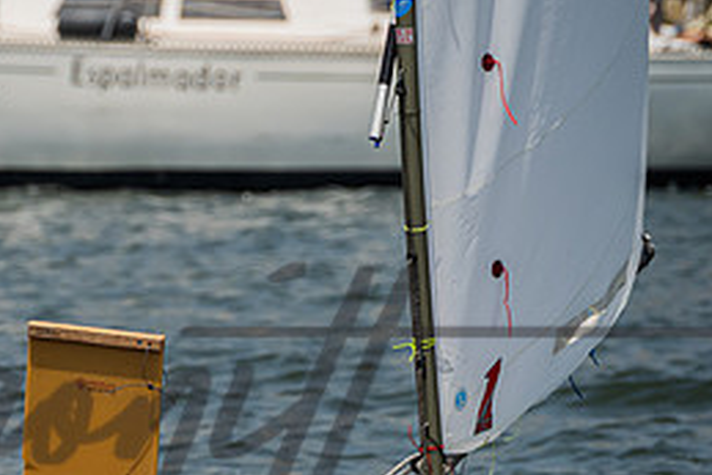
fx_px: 15652
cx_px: -42
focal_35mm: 791
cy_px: 405
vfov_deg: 1.7
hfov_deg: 2.6
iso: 320
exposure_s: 1/1600
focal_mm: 300
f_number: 8
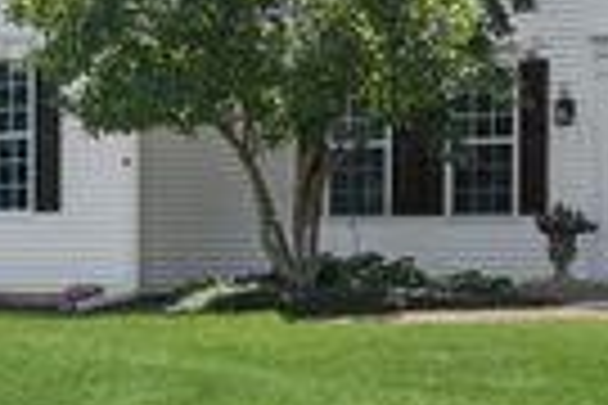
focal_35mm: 106
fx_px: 1788
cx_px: 608
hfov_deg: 18.8
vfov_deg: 12.9
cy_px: 137
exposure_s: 1/500
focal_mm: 19
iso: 250
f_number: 8
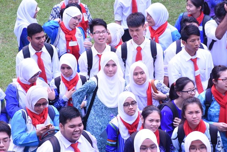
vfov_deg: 9.6
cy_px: 76
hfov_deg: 14.4
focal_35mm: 142
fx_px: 899
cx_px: 114
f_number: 13
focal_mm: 95
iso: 400
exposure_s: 1/100
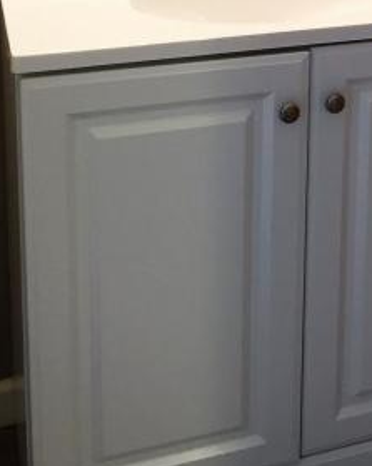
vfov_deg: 22.6
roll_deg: -2.6
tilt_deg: -12.1
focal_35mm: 78
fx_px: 1074
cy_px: -87
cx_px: 475
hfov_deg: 18.4
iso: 80
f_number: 2.2
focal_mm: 4.15
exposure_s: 1/30
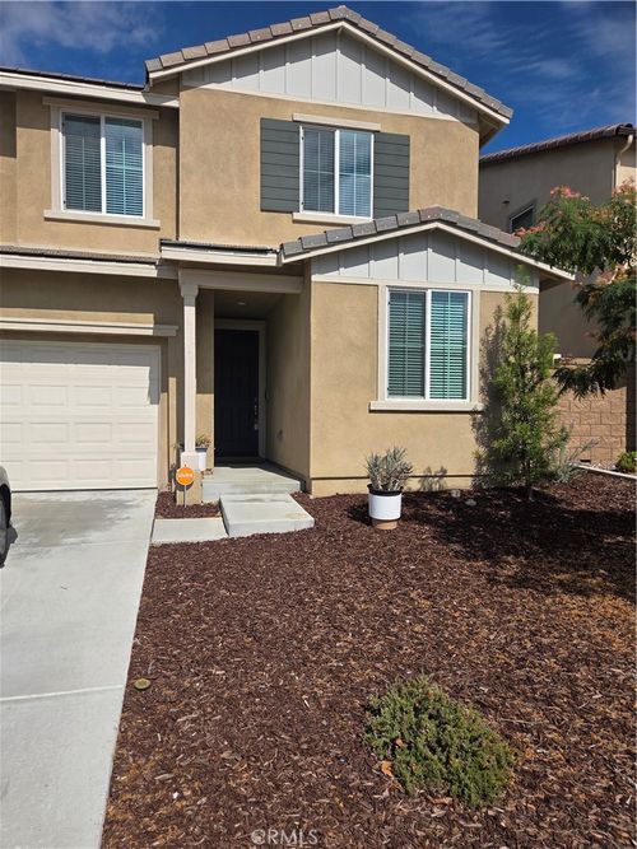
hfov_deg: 58.9
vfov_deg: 73.9
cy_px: 424
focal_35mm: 23
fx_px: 565
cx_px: 318
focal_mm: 5.4
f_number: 1.8
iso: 64
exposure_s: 1/7891
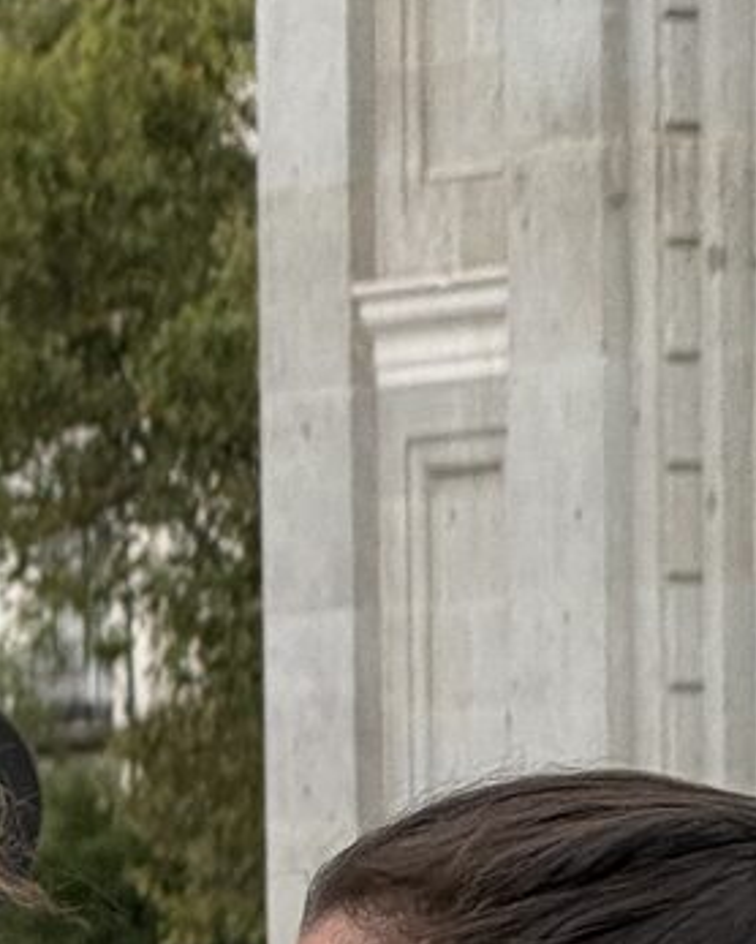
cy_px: 1804
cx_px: -810
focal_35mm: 540
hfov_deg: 2.9
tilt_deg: -2.1
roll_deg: +0.1
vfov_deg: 3.6
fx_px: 15090
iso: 64
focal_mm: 15.66
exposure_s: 1/250
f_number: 2.8
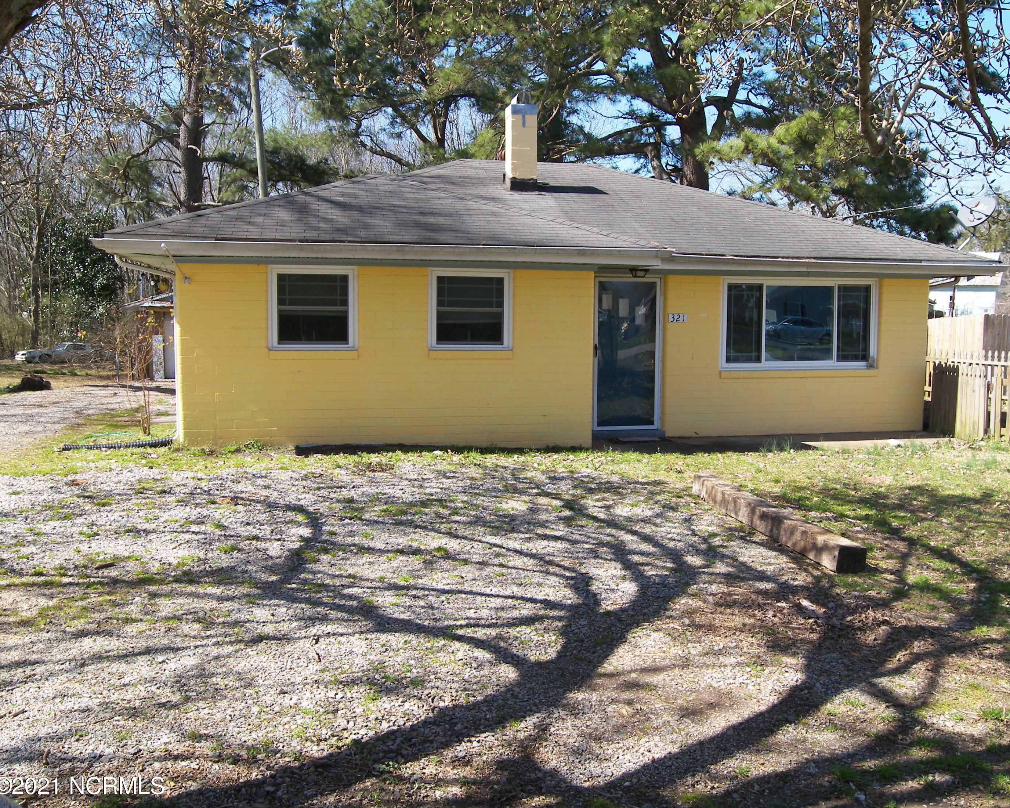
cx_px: 543
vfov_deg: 44.5
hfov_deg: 54.2
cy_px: 409
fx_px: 986
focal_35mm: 33
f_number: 3.2
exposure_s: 1/500
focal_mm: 6.6
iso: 50
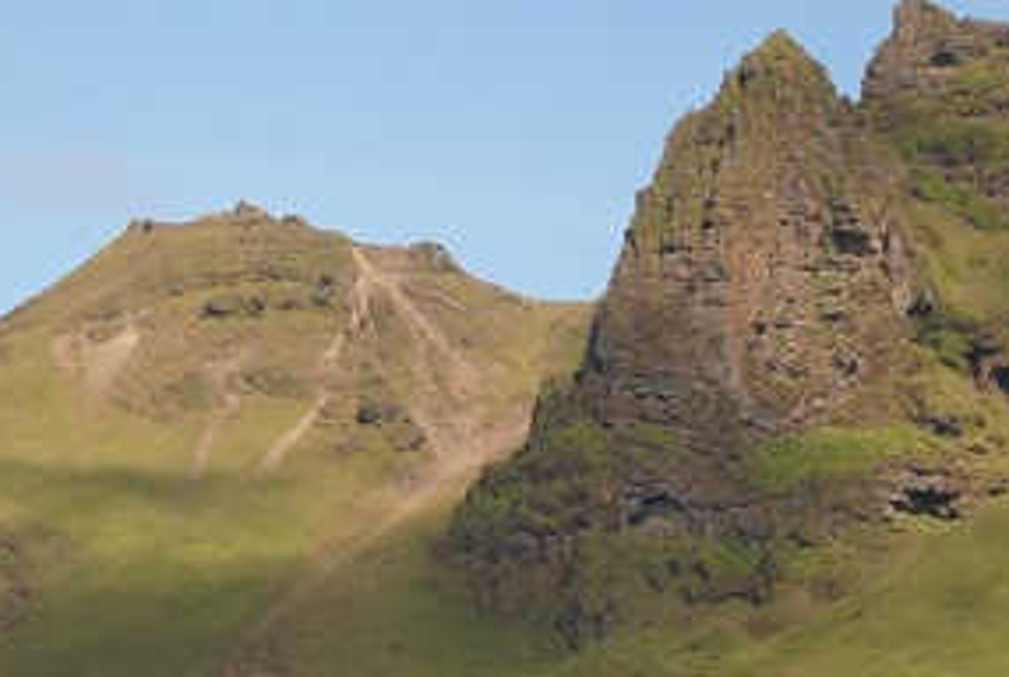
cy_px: 432
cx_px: 332
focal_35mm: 236
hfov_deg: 8.7
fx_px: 6640
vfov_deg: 5.8
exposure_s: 1/500
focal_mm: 55
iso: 110
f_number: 5.6
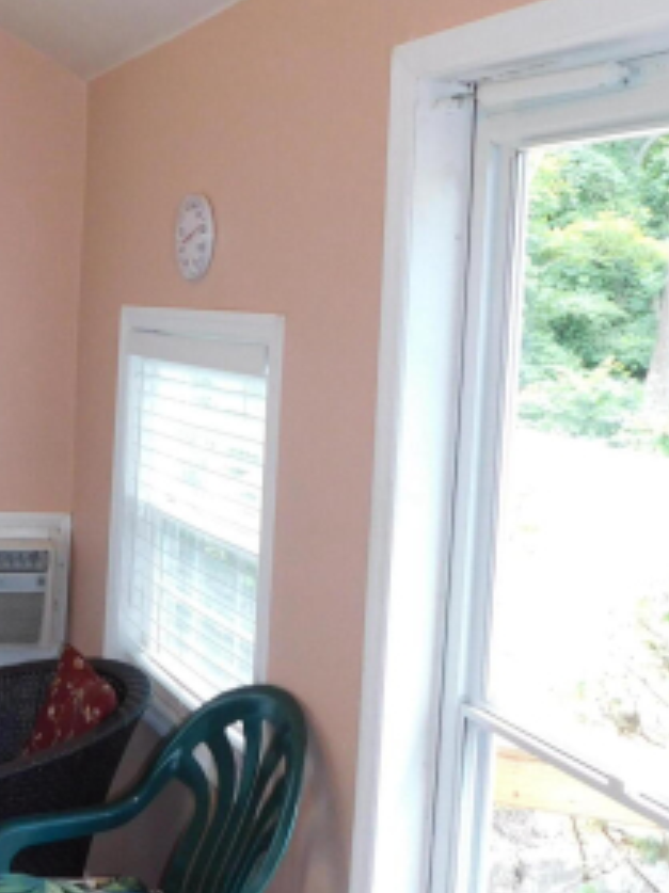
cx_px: 0
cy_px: 296
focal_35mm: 55
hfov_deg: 25.3
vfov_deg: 34.6
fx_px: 1418
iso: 200
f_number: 3
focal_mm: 4
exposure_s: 1/30
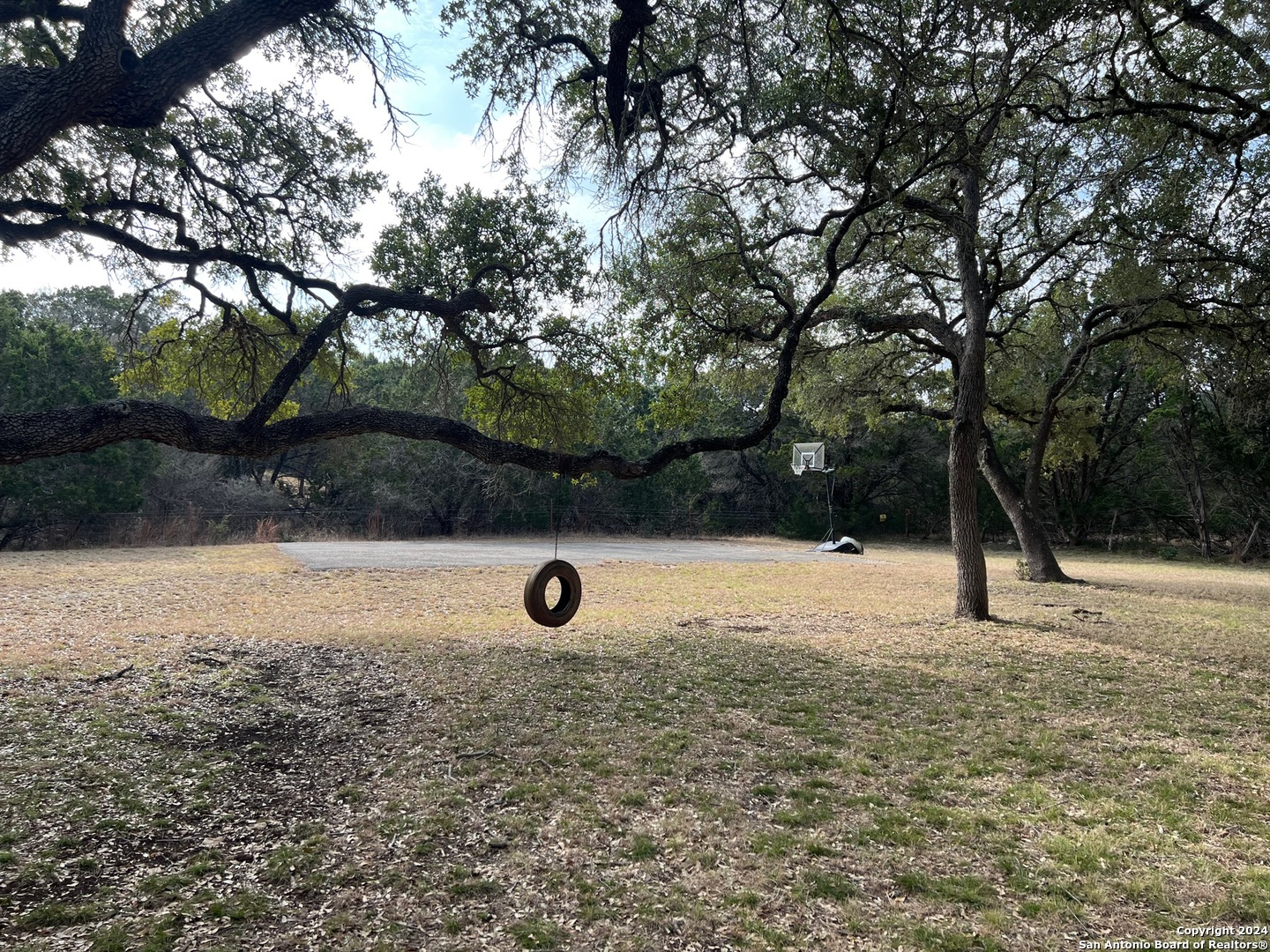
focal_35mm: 26
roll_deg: -3.3
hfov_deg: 67.3
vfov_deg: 53.1
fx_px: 954
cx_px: 635
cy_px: 476
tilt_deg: +2.1
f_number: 1.5
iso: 50
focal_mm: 5.7
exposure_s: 1/1361
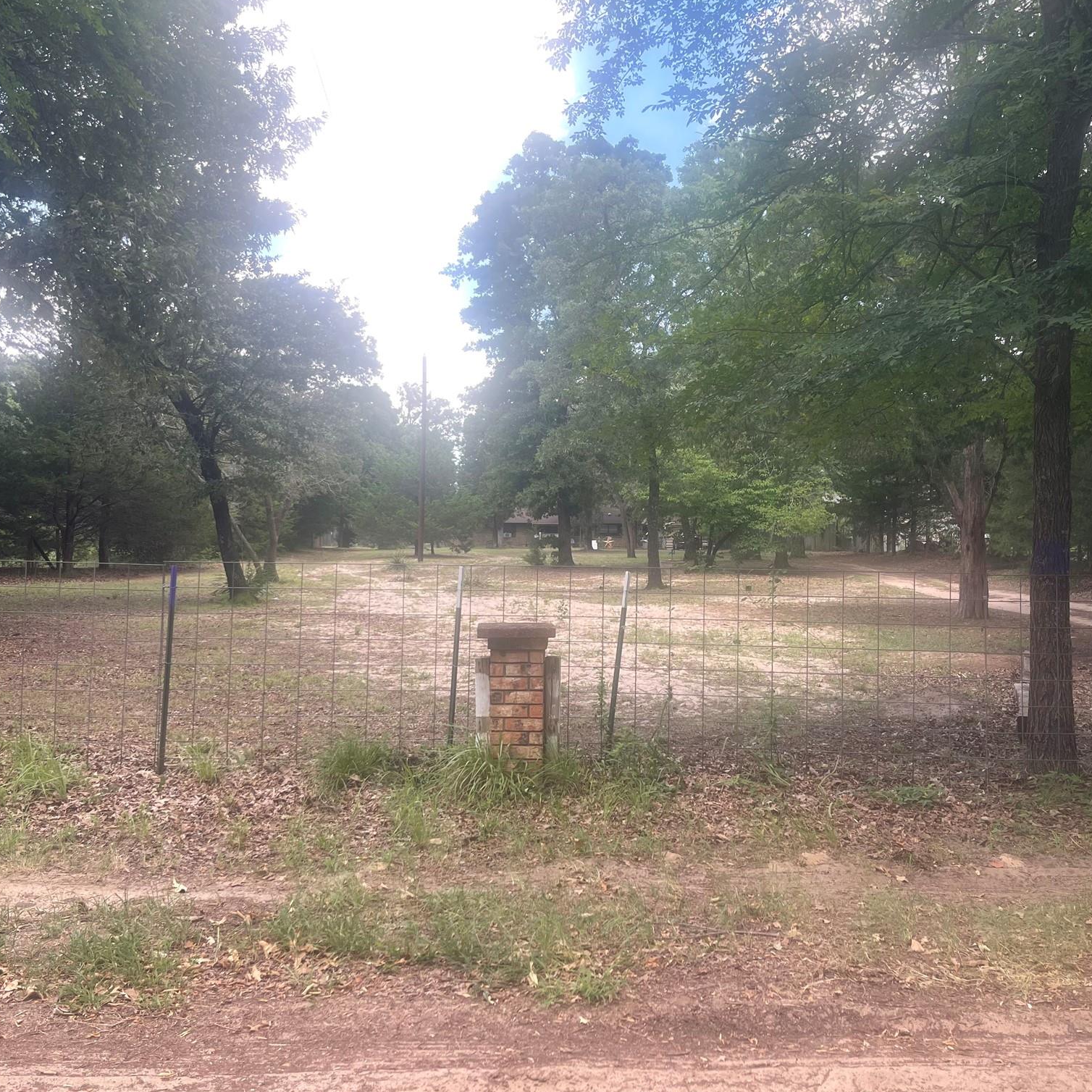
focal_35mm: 30
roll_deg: +0.0
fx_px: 1071
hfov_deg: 54.0
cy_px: 552
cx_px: 568
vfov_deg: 54.0
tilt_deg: -0.6
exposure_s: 1/214
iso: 32
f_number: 1.6
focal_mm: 5.1
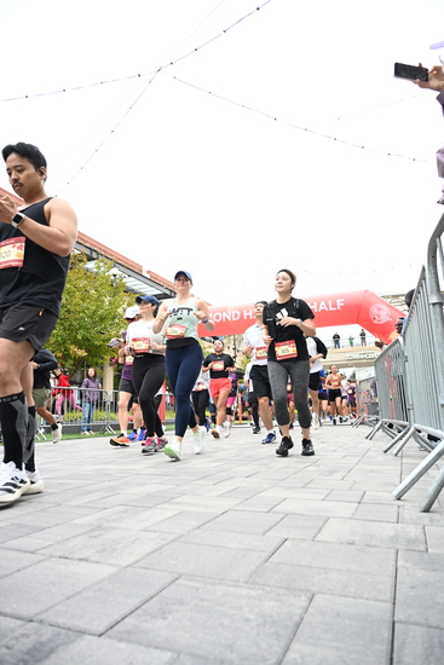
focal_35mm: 24
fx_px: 444
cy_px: 332
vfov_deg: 73.7
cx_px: 222
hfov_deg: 53.2
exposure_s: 1/640
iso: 2000
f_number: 4
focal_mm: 24
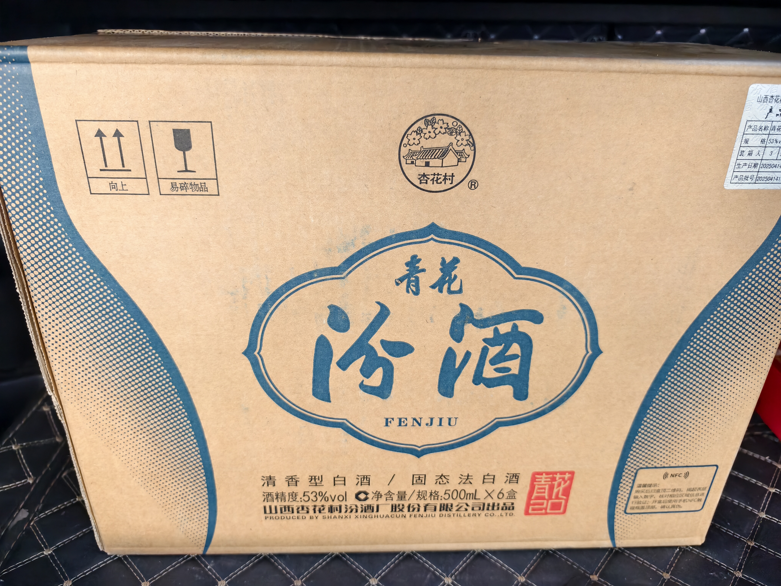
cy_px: 293
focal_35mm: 23
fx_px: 519
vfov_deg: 58.9
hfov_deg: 73.9
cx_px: 390
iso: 1250
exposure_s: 1/500
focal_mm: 5.6
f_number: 1.57
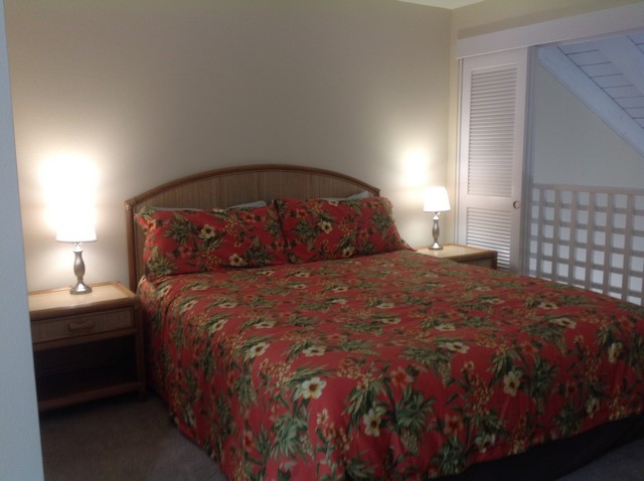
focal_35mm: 35
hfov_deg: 52.7
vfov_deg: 40.6
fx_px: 650
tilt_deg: -7.6
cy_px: 240
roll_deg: +2.8
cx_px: 322
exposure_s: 1/15
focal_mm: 4.28
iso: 80
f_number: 2.4
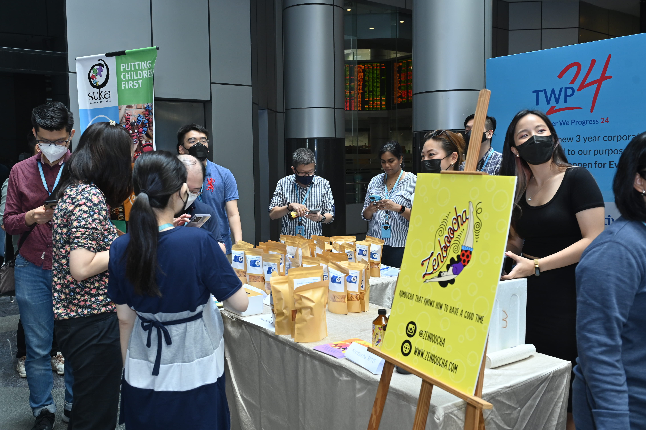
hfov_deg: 58.7
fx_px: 574
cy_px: 215
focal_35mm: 32
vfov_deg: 41.1
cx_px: 323
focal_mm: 32
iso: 1000
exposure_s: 1/125
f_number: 4.5
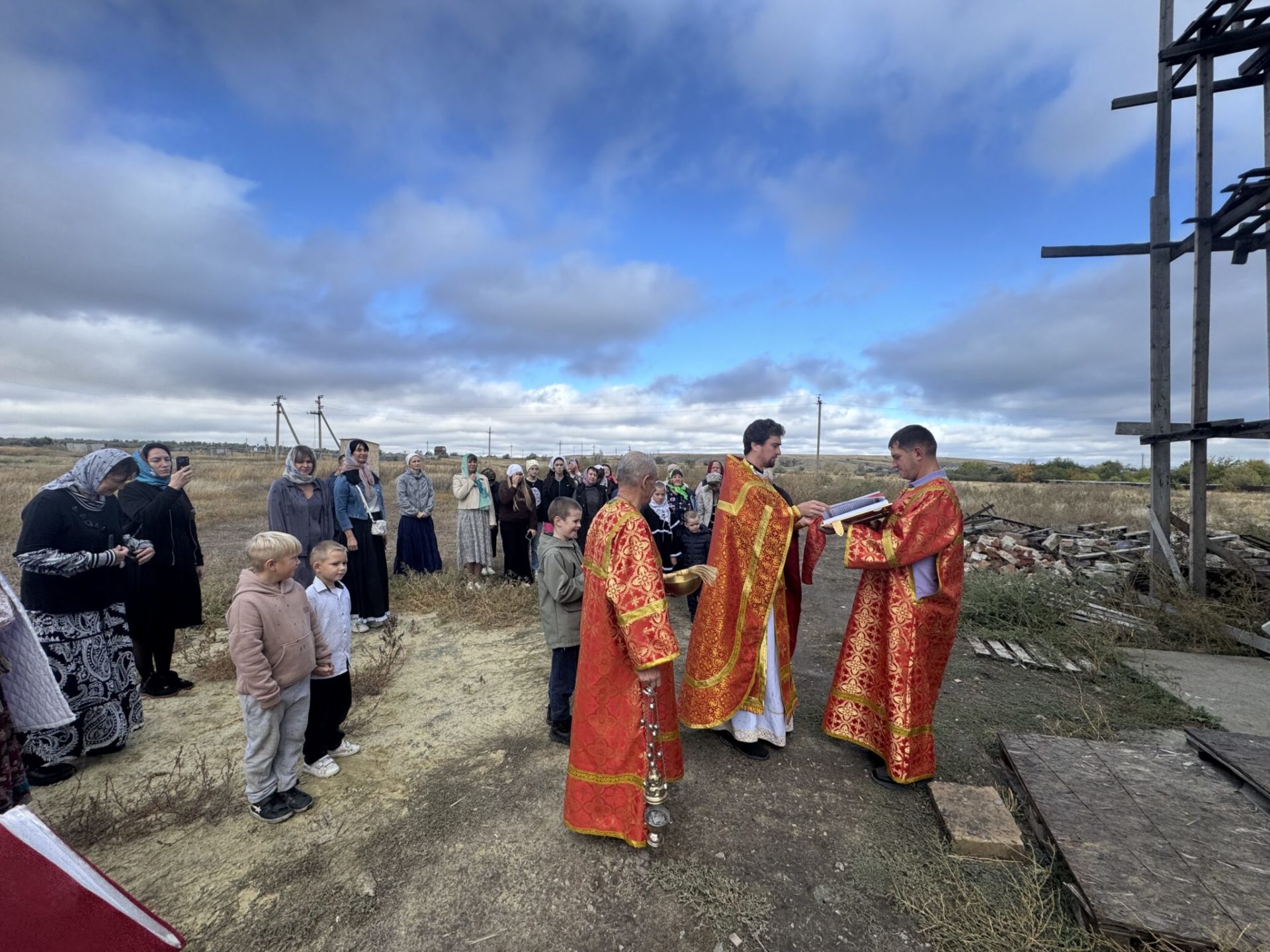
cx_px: 635
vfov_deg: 85.7
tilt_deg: -0.7
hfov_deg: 102.1
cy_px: 476
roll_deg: +1.1
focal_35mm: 14
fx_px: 514
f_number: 2.2
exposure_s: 1/1178
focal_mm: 2.22
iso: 40
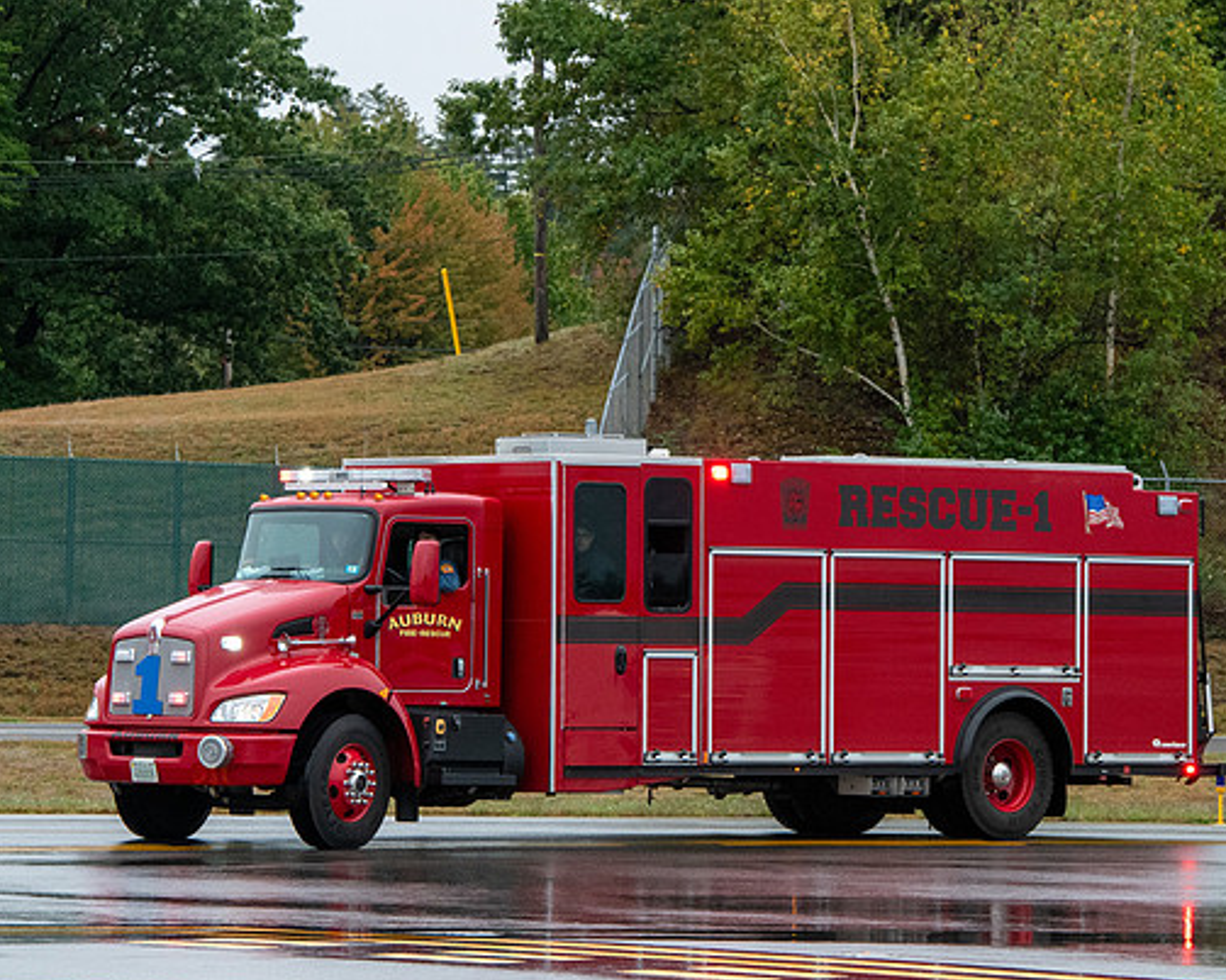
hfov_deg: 8.5
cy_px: 449
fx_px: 8233
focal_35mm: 227
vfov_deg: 6.8
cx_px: 785
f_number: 9
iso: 1600
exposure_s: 1/500
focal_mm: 135
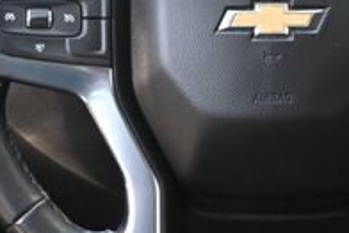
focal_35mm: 137
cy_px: 20
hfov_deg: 14.9
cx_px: 274
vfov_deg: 10.0
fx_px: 1329
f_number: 4.5
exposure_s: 1/125
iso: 1250
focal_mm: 28
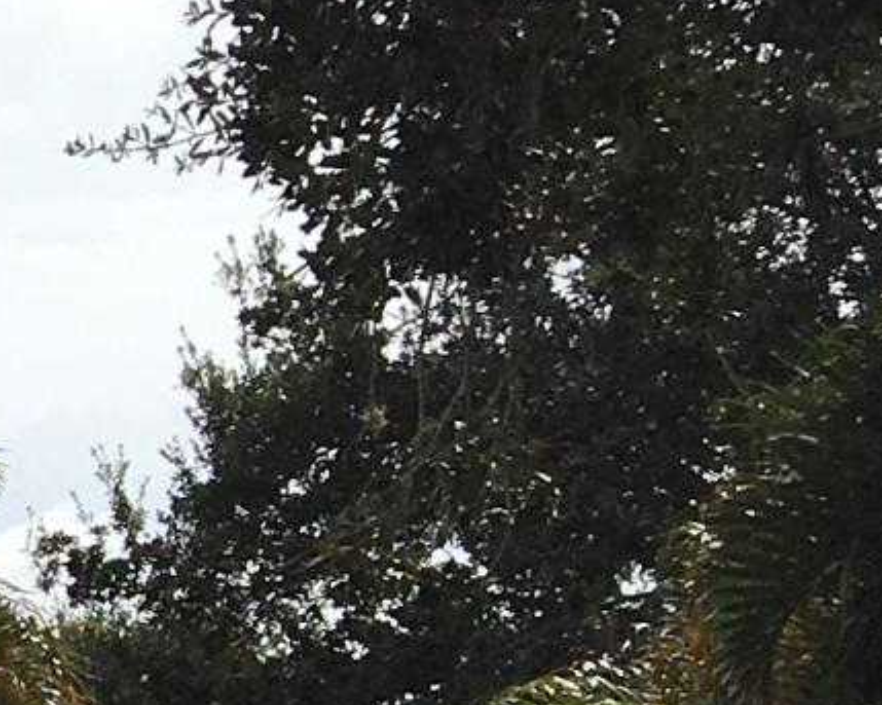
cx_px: -1875
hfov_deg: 8.1
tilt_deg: +1.6
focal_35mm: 198
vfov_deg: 7.6
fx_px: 5167
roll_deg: +2.6
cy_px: 1268
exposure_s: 1/3497
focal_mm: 4.15
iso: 25
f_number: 2.2
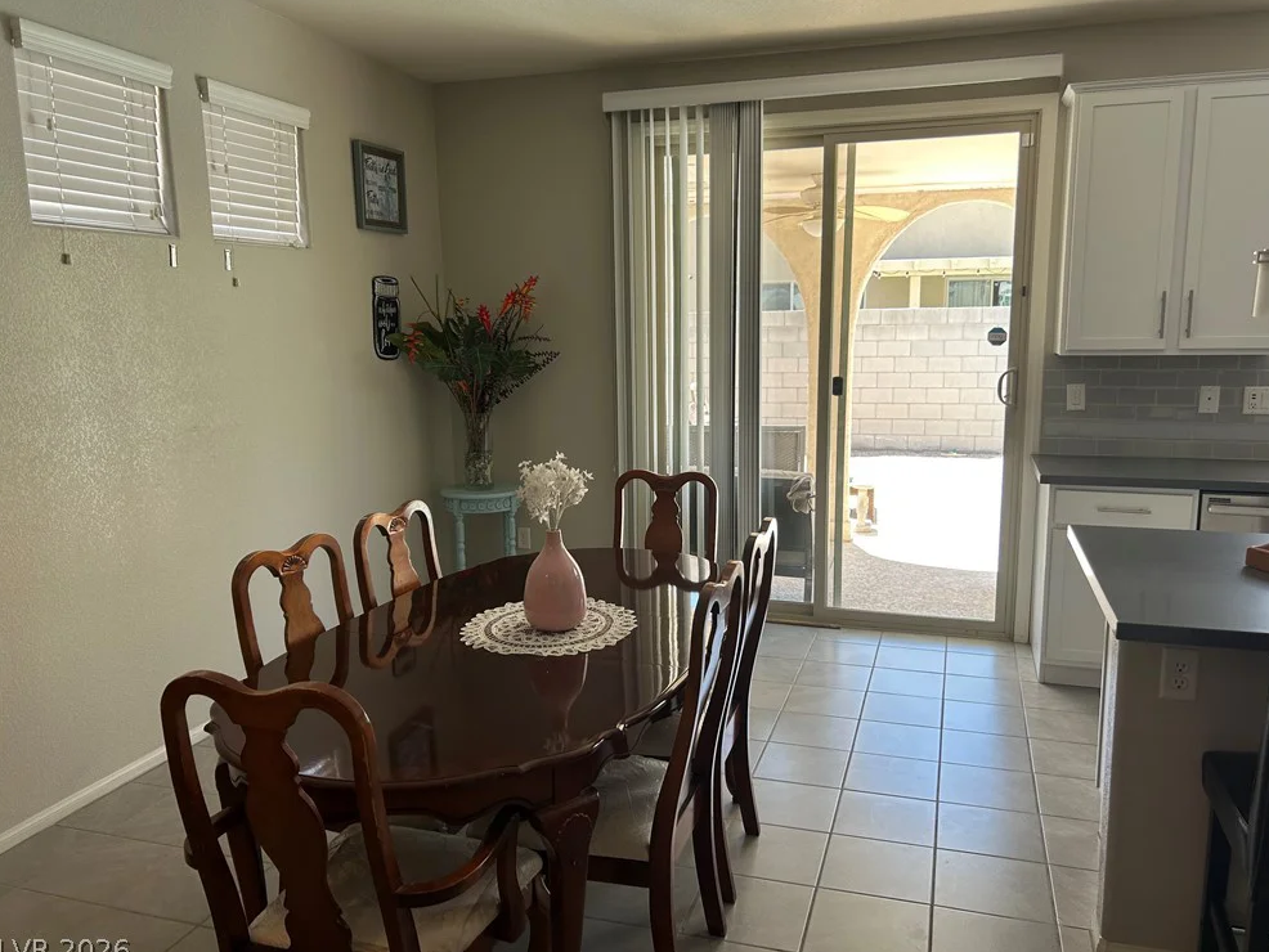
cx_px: 649
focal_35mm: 27
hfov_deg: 65.3
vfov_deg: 51.4
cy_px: 477
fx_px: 990
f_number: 1.5
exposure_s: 1/120
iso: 40
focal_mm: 5.7
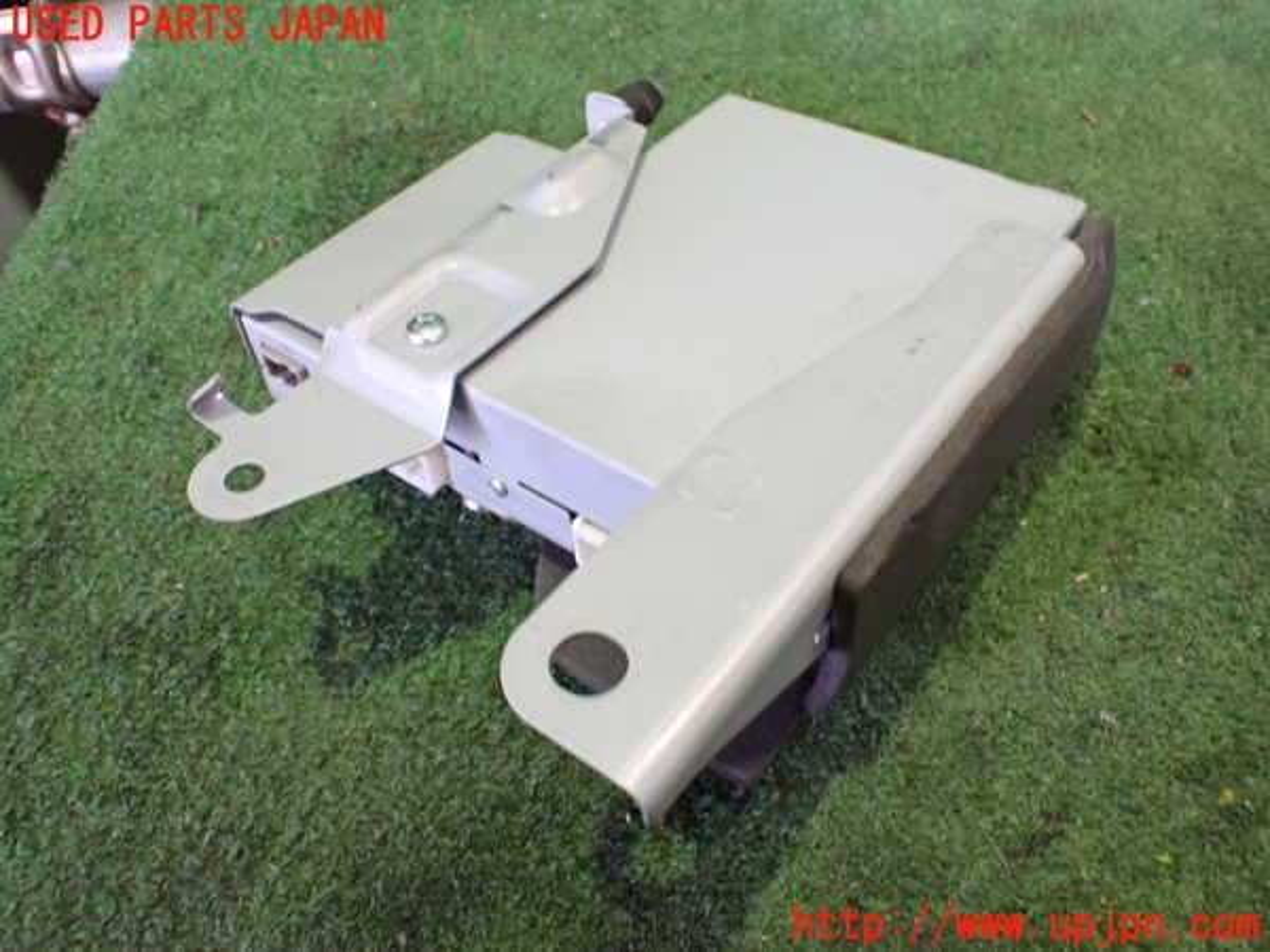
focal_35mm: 30
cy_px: 476
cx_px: 635
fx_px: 1101
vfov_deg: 46.8
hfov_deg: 60.0
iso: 800
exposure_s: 1/50
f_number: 2.3
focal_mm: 5.4
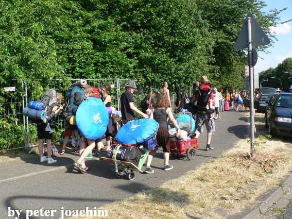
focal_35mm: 35
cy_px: 110
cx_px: 146
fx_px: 295
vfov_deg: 40.7
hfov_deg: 52.6
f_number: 4
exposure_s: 1/250
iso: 64
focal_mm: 6
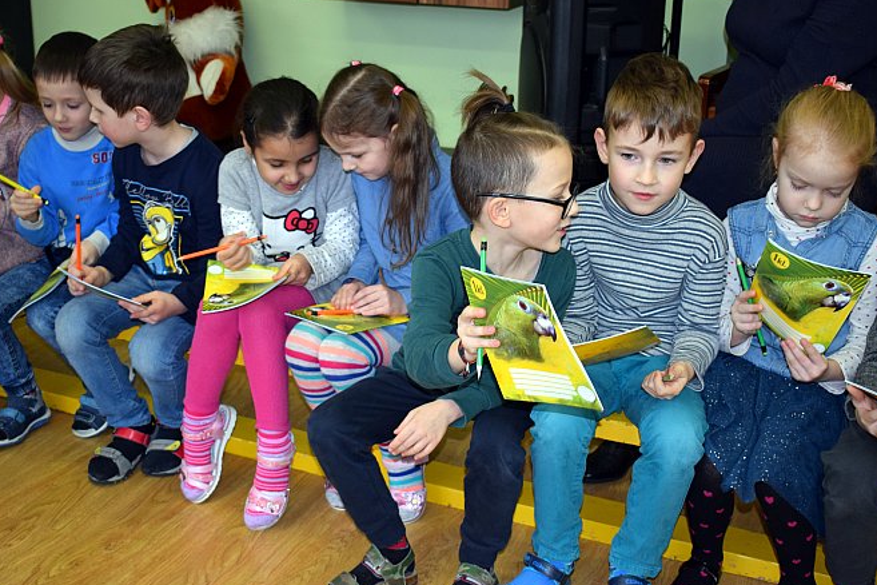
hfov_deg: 39.9
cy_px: 296
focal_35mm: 50
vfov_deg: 27.2
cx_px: 424
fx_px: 1207
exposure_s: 1/100
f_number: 4.5
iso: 800
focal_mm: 31
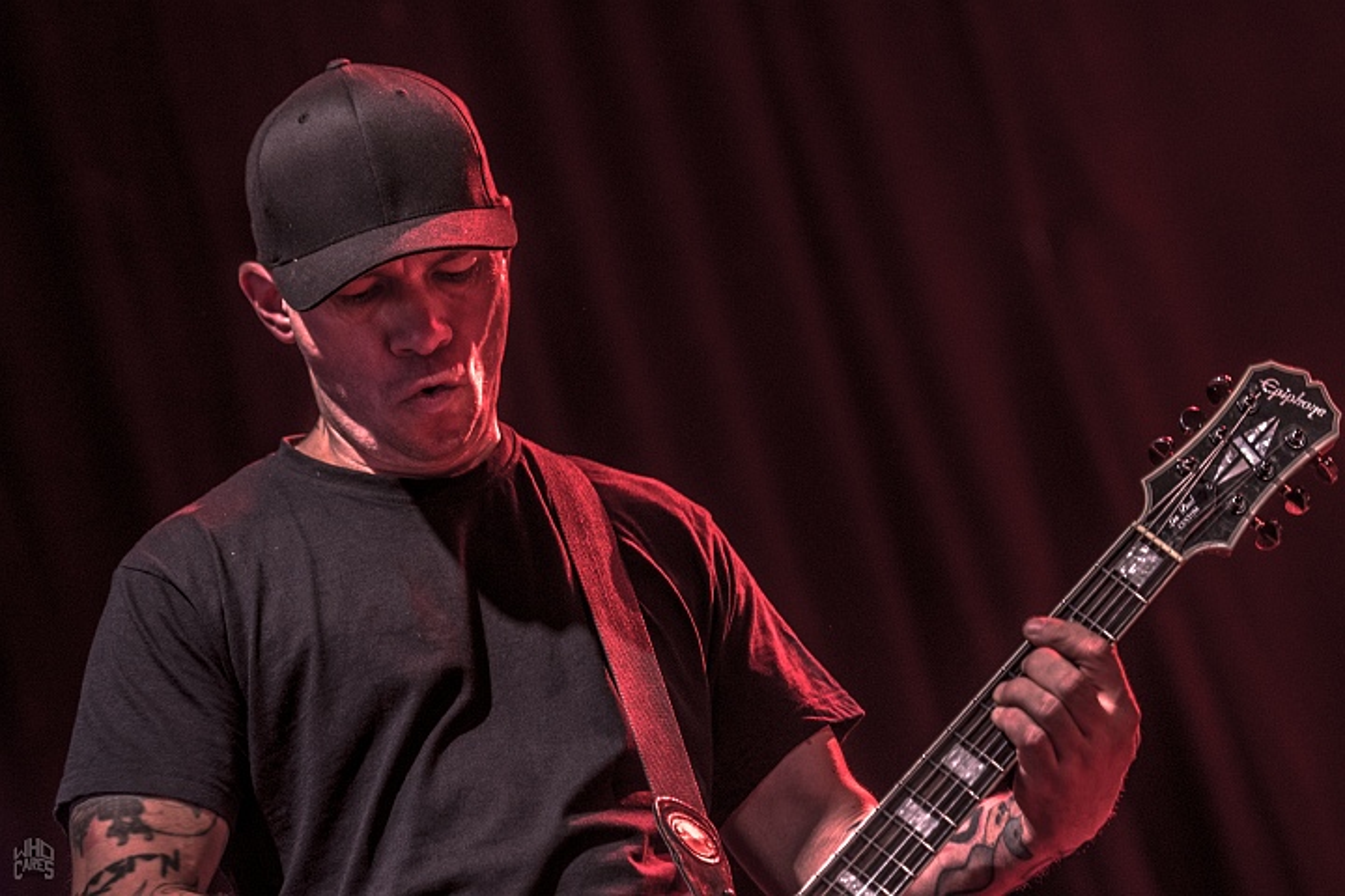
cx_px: 672
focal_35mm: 153
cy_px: 448
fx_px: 5716
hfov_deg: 13.4
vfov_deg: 9.0
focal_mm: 102
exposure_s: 1/100
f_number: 2.8
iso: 1250
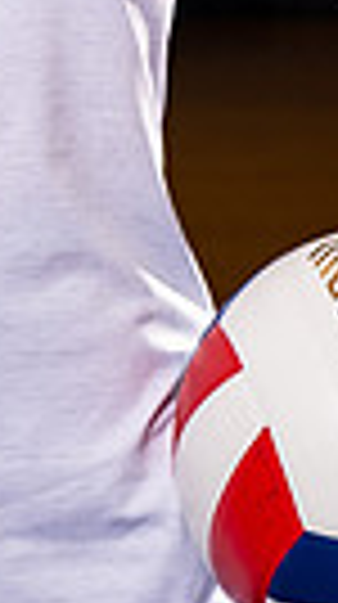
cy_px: -204
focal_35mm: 336
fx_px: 5374
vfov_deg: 6.4
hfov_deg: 3.6
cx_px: -25
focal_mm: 62
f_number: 5.6
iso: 250
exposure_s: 1/125
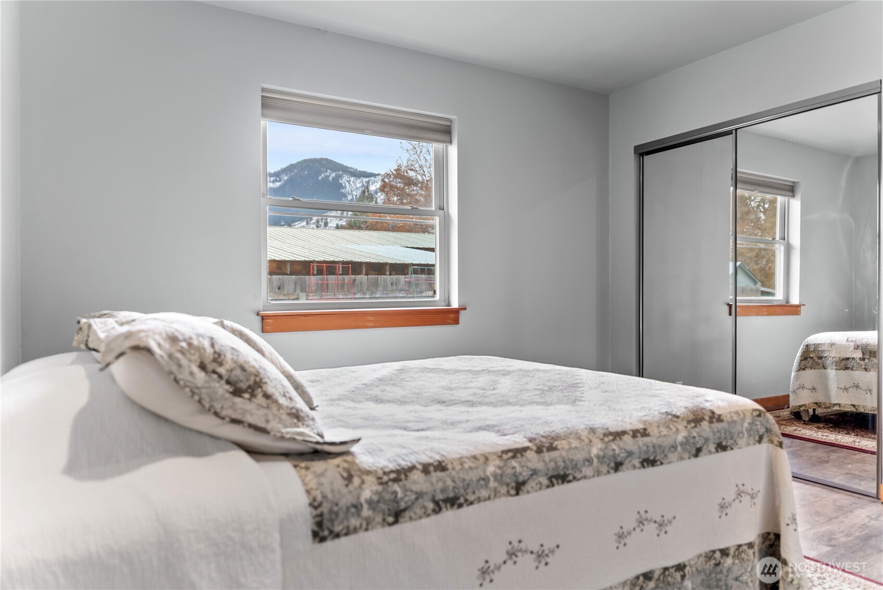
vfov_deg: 53.2
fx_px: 589
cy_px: 295
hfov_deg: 73.7
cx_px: 442
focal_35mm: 24
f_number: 2.8
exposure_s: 1/10
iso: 250
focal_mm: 24
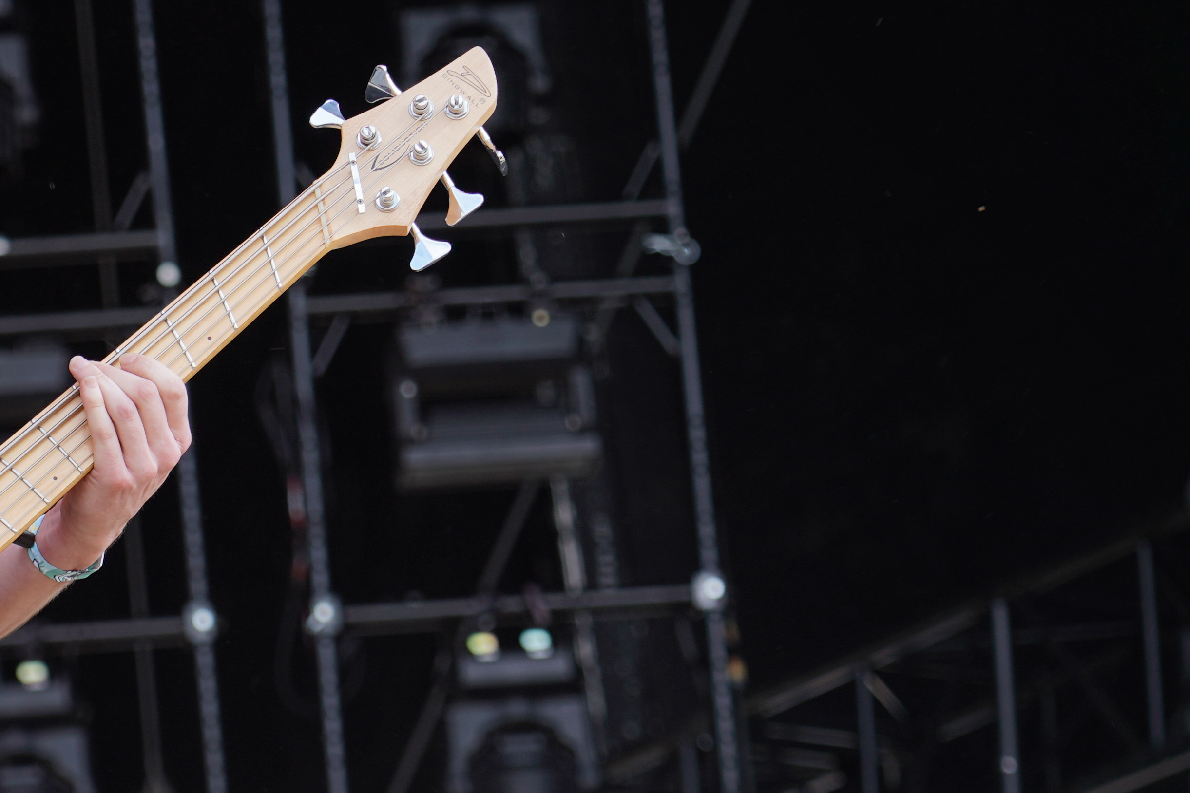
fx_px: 8528
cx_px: -168
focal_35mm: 258
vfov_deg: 5.3
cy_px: 569
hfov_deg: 7.9
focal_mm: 105
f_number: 4.5
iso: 100
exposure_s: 1/200
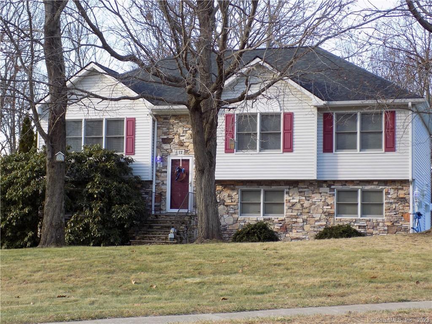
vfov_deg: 22.6
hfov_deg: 29.8
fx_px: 811
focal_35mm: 65
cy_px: 162
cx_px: 216
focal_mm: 11.5
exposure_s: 1/60
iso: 80
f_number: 4.1
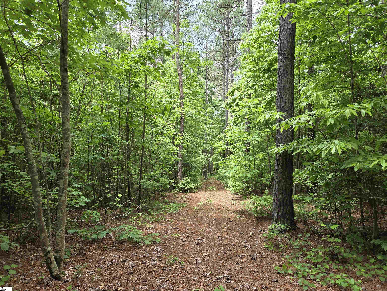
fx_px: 257
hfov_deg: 73.9
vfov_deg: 58.9
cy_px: 146
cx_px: 194
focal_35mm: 23
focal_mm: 5.4
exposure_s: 1/180
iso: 50
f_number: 1.8
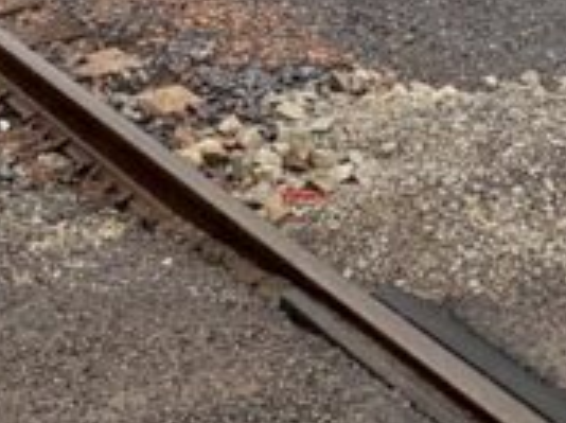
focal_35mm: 63
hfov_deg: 30.6
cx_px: 362
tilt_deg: -3.4
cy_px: -289
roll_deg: +2.4
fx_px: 1029
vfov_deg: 19.0
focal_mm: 2.22
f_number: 2.2
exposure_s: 1/99
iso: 40
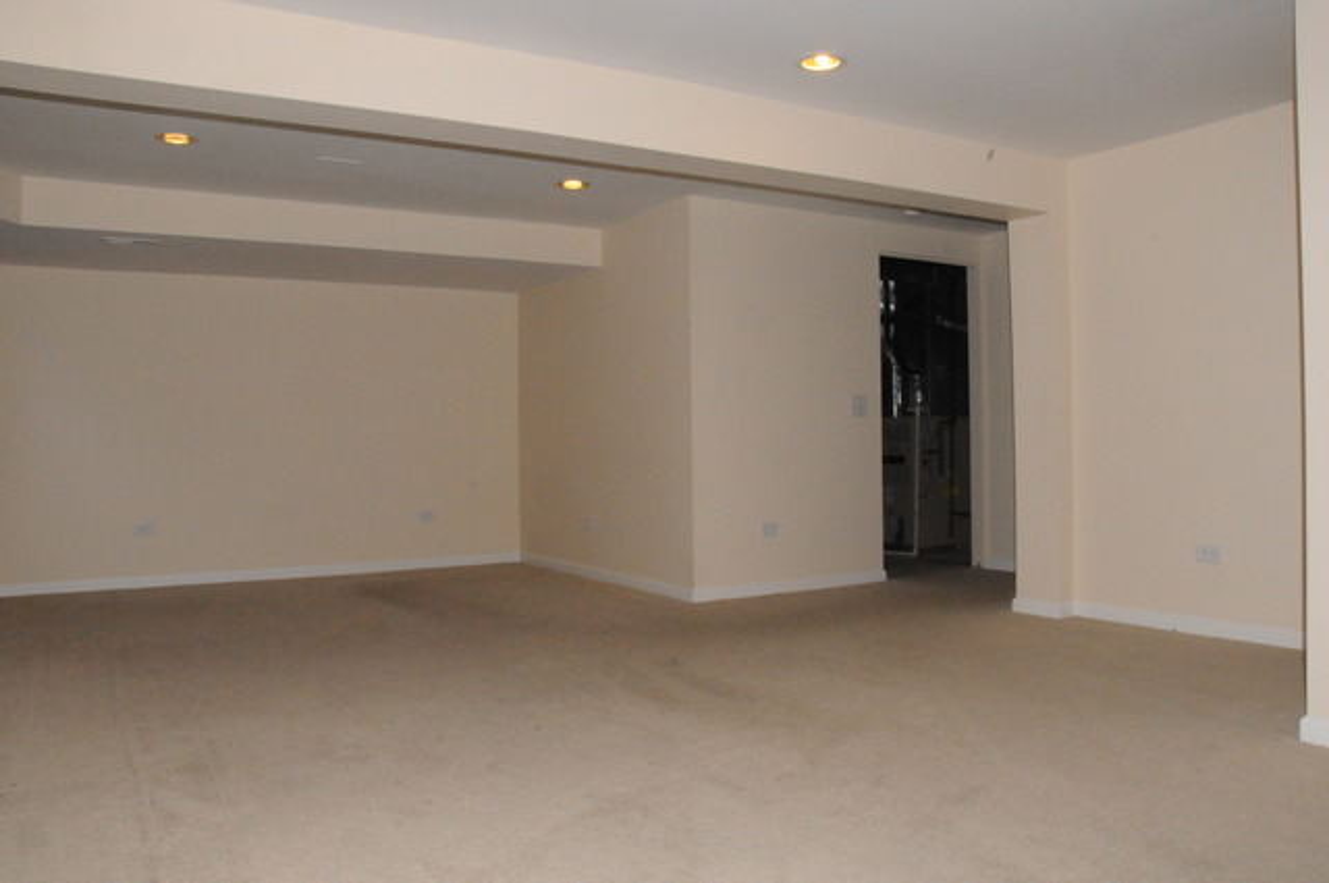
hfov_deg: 67.4
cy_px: 442
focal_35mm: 27
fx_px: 995
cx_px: 664
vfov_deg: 47.8
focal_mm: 18
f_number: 22
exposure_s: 1/60
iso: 3200
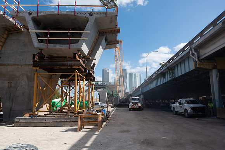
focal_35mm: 27
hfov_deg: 67.4
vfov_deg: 48.0
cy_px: 75
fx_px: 169
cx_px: 112
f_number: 4
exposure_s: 1/125
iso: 125
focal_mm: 10.07
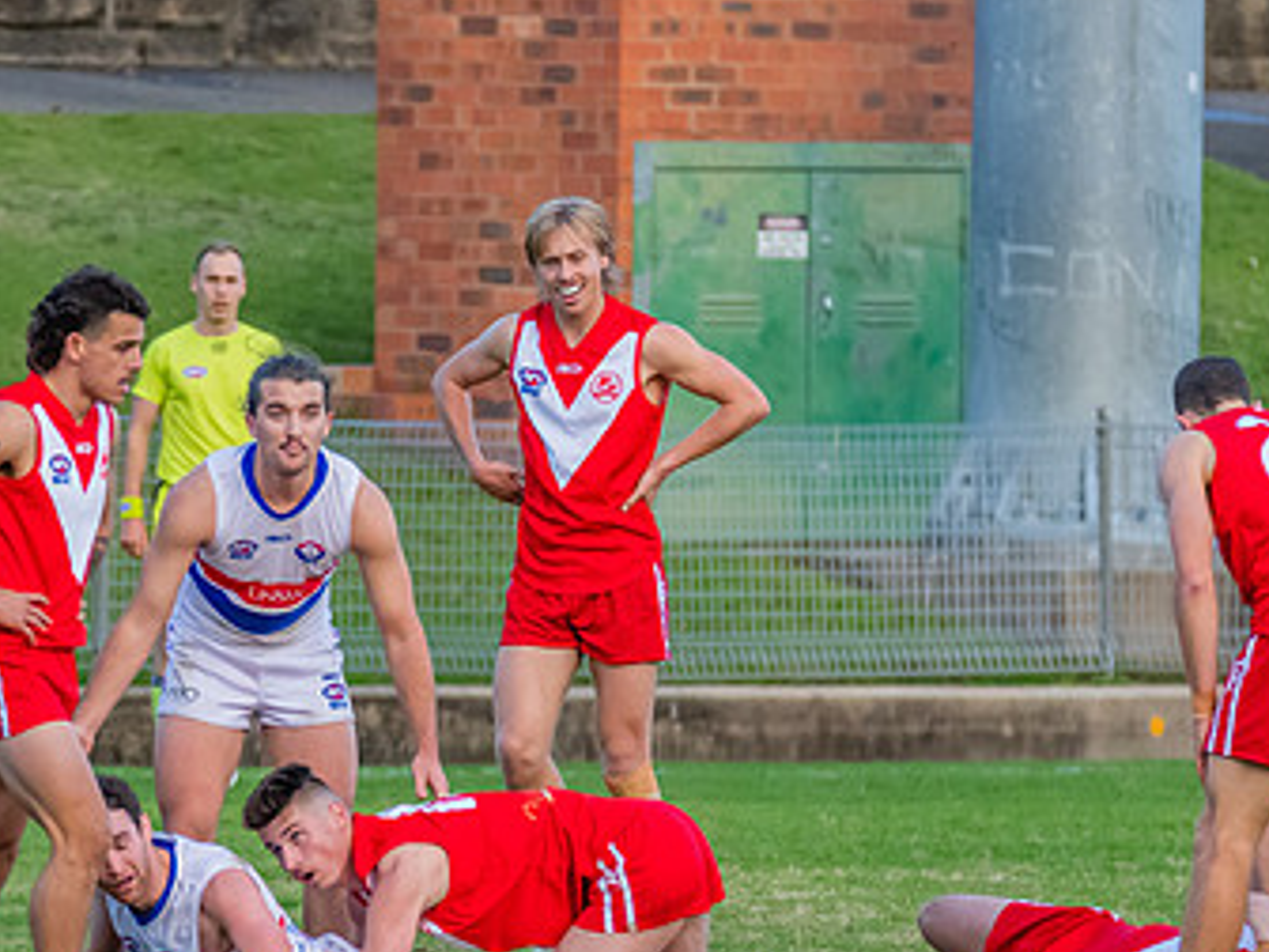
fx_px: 27531
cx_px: 574
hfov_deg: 2.6
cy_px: 584
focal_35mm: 751
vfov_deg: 2.0
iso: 3200
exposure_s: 1/1600
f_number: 5.6
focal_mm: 320
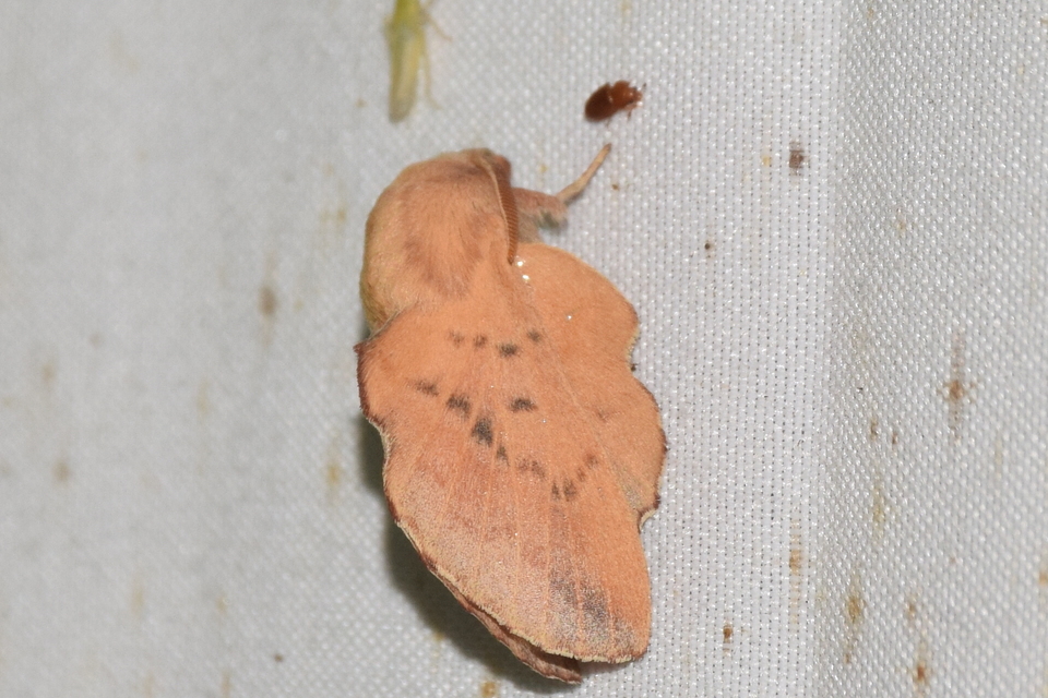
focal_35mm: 210
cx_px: 524
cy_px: 349
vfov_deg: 6.5
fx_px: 6113
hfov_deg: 9.8
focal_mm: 140
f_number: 14
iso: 400
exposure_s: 1/200
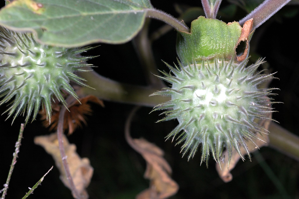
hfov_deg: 22.6
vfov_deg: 15.1
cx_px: 150
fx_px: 747
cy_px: 100
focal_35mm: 90
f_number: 11
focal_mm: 60
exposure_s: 1/500
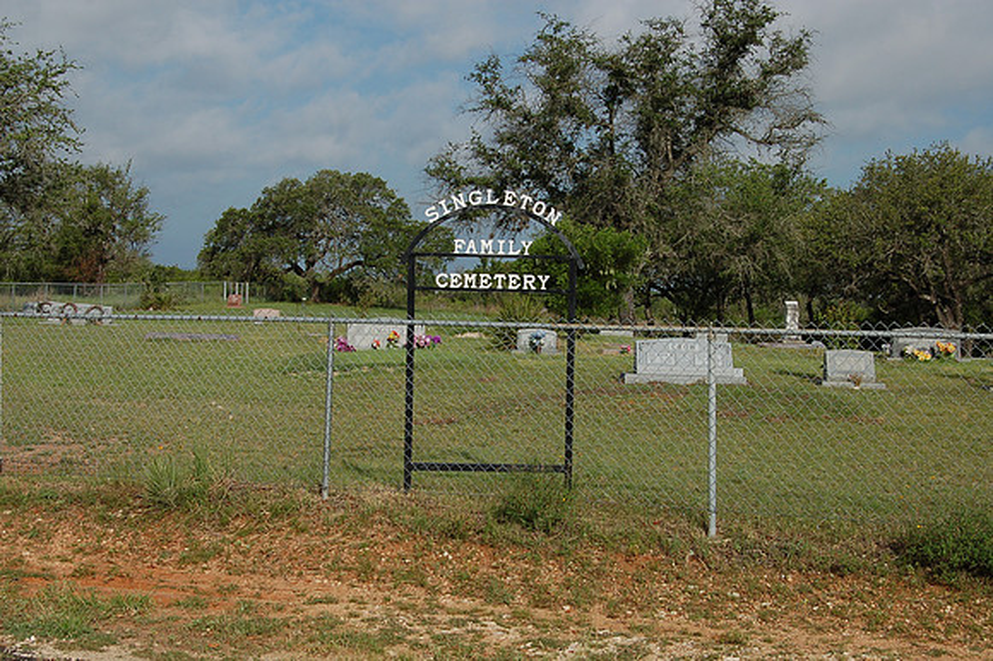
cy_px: 330
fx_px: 1571
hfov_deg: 35.1
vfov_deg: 23.8
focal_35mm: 57
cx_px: 496
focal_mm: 38
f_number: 11
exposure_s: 1/500
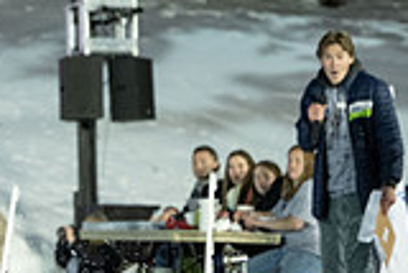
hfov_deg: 7.9
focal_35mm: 254
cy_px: 188
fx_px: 2881
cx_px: -196
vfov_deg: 5.4
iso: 1600
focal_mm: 70
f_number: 2.8
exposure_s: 1/250
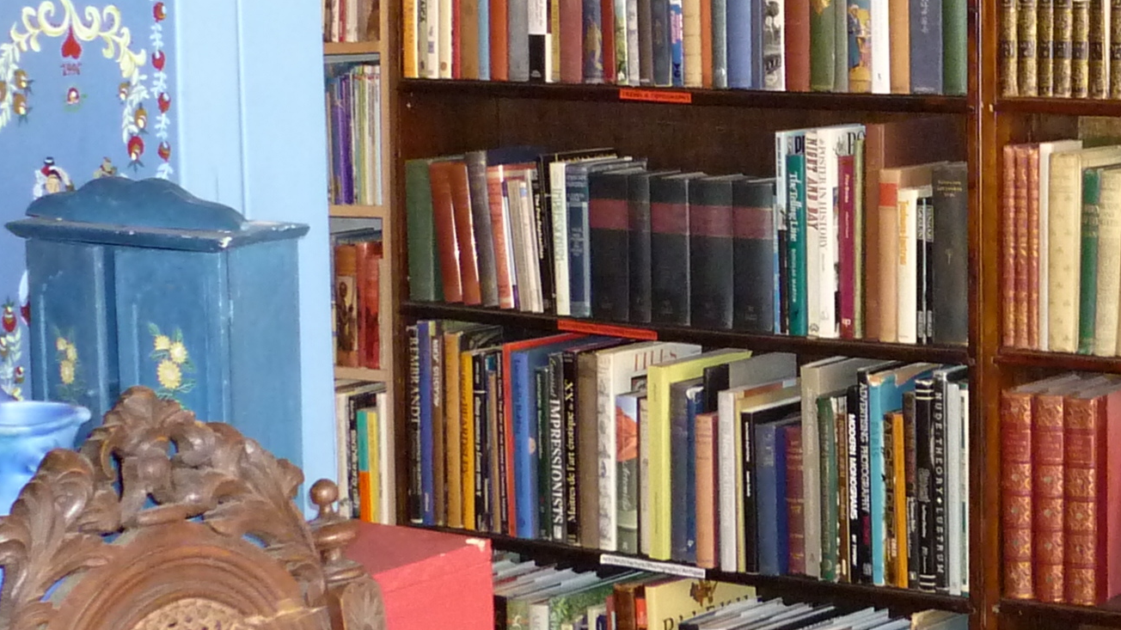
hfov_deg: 22.9
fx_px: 2675
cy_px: 30
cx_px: 1075
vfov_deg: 13.3
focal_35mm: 90
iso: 400
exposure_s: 1/30
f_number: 2.8
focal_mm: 5.5
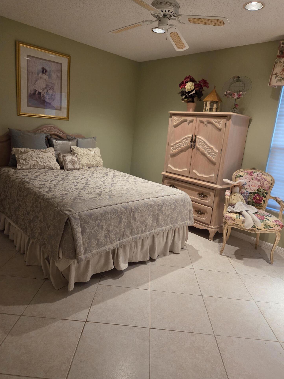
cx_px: 144
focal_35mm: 24
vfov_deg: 71.6
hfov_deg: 56.8
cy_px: 188
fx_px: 263
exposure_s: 1/120
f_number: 1.8
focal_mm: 5.4
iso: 640
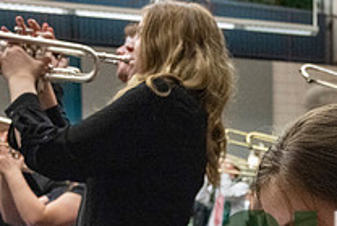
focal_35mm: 67
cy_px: 287
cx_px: 343
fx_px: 628
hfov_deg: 28.1
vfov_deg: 19.0
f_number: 4
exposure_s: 1/500
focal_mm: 24
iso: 10000
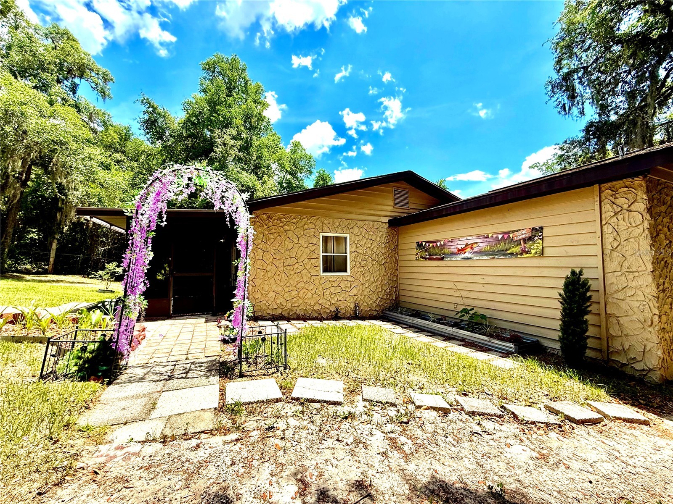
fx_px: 272
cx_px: 336
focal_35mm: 14
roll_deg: -0.3
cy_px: 252
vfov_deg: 85.7
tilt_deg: +2.7
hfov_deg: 102.1
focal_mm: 2.22
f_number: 2.2
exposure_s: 1/1285
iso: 64
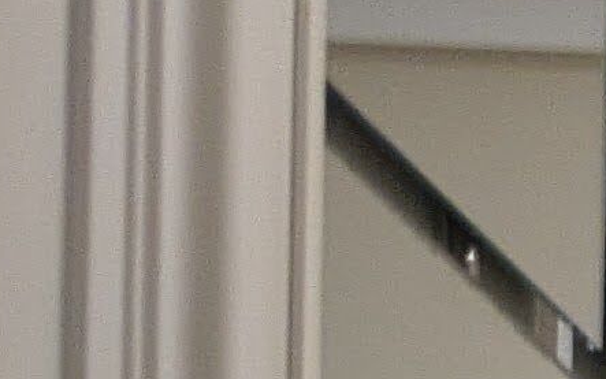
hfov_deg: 6.3
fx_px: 4575
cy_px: 1714
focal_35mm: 277
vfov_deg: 4.3
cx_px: 2362
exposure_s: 1/50
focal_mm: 5.43
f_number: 1.89
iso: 327
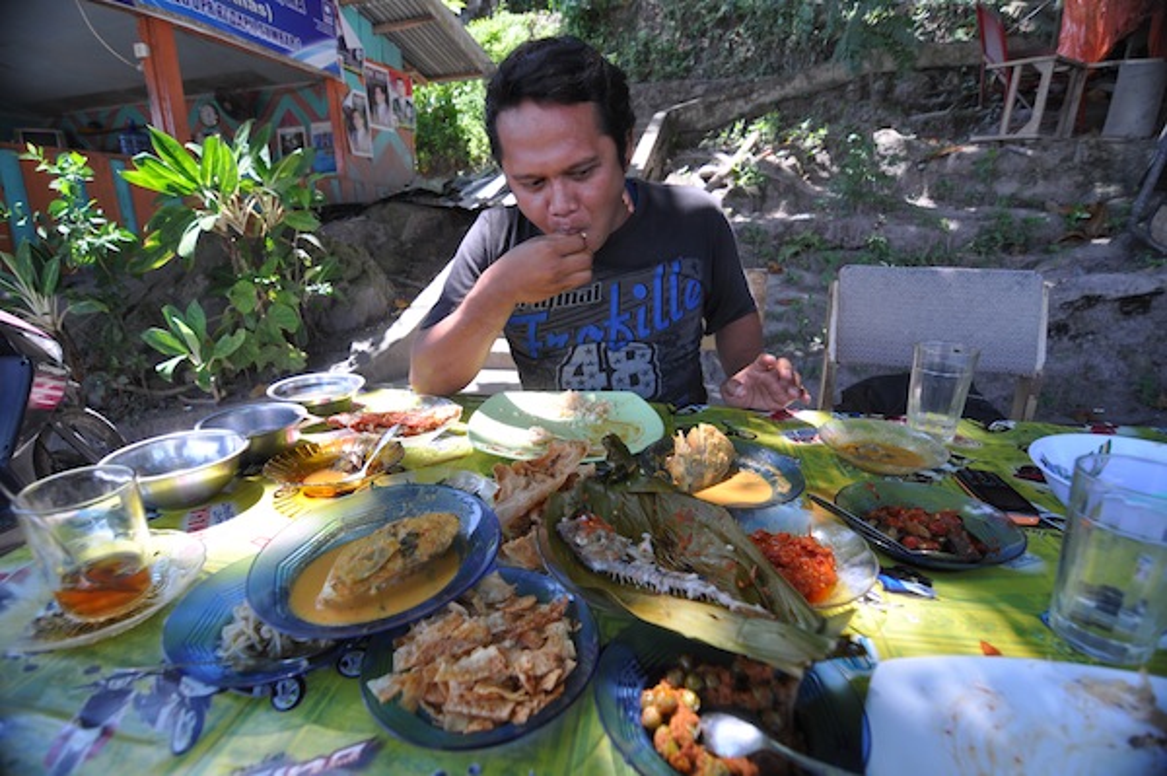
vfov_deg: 72.0
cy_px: 388
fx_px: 534
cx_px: 584
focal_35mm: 16
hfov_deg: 95.0
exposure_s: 1/60
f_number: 4
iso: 200
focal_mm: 11
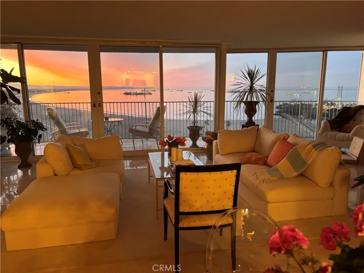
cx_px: 182
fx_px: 273
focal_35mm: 26
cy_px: 136
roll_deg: -0.3
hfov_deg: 67.3
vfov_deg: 53.1
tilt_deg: -10.4
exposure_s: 1/40
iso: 500
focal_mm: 5.96
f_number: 1.6
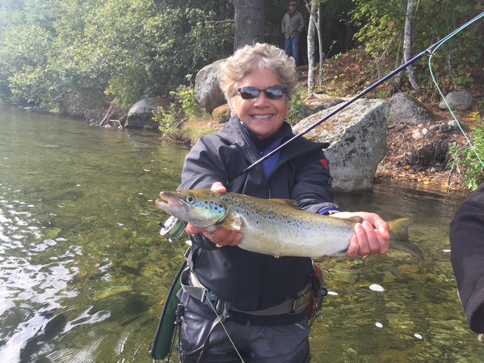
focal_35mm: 29
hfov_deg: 61.7
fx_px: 405
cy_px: 182
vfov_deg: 48.2
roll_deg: -4.6
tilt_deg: -8.7
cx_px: 242
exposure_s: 1/321
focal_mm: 4.15
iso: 32
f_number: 2.2
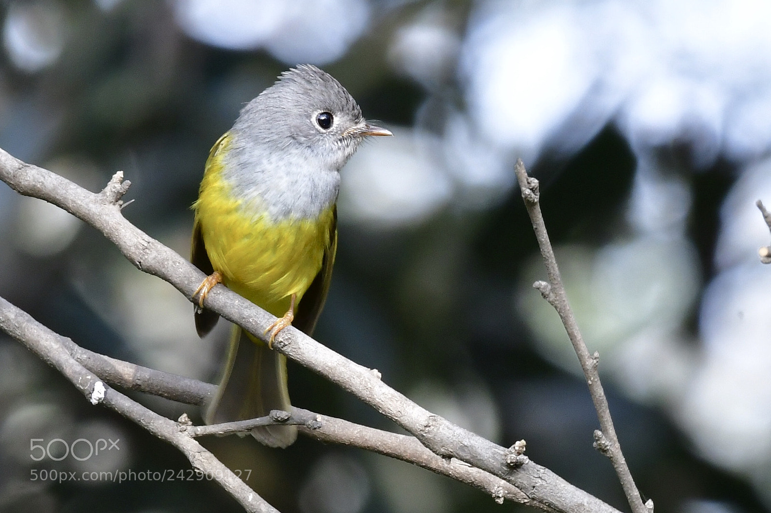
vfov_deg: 1.4
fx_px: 21411
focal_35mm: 1000
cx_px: 386
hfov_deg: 2.1
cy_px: 256
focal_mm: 500
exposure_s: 1/30
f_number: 16
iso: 1000
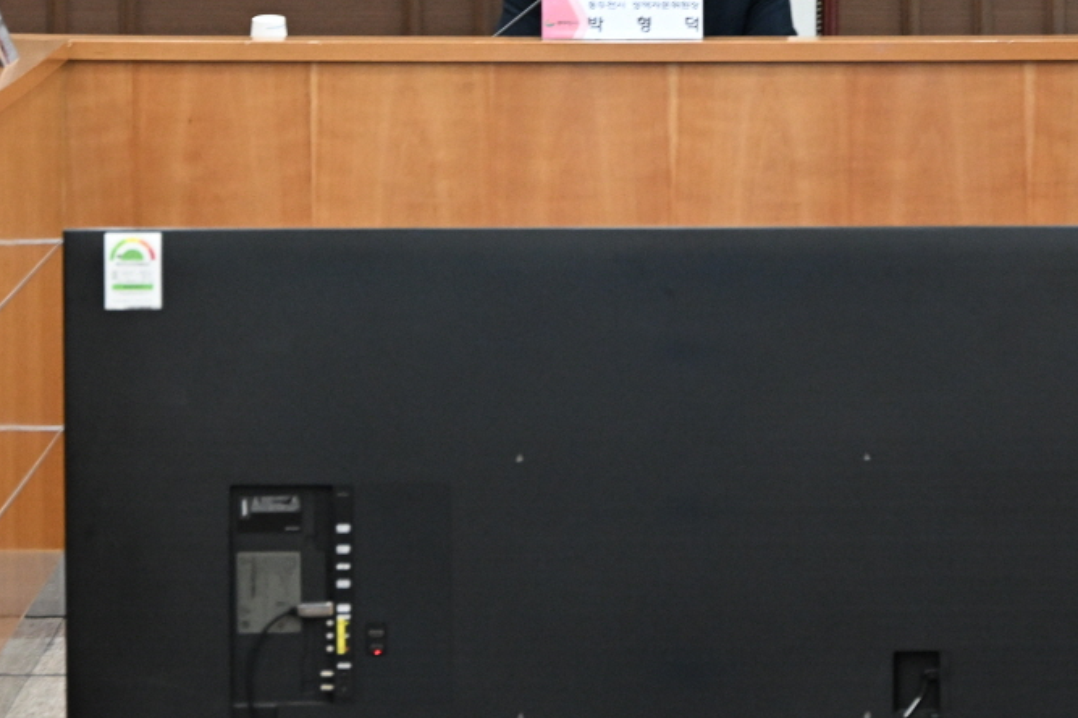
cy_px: -70
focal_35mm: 270
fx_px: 8081
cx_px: 650
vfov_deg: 5.1
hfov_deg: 7.6
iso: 4000
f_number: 6.3
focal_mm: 120
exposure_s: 1/125
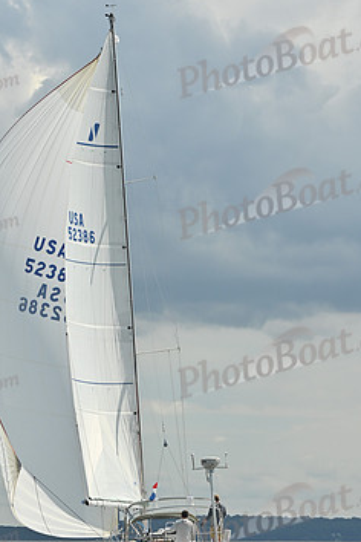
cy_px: 302
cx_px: 99
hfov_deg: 8.4
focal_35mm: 164
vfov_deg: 12.5
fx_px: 2467
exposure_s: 1/1600
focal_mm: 100
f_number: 10
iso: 320
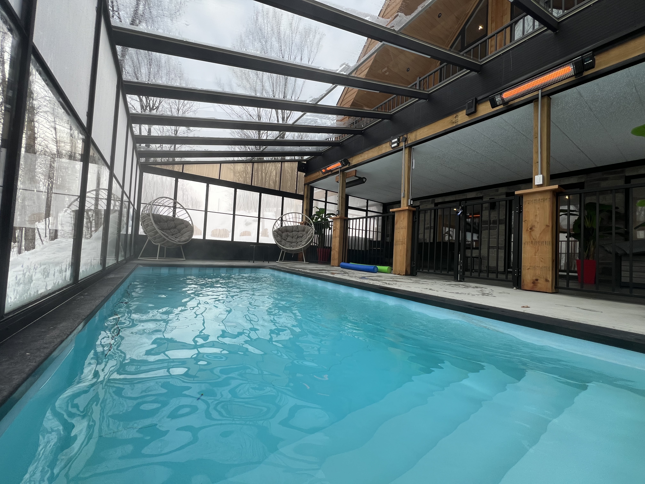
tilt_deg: +2.7
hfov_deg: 106.2
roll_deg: -3.5
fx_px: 242
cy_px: 242
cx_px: 322
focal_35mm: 13
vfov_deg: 89.9
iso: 32
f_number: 1.8
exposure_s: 1/251
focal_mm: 1.57
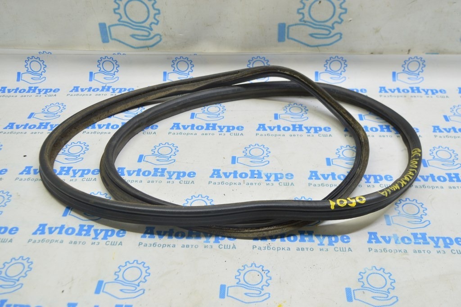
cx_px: 230
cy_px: 154
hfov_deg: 49.6
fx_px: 499
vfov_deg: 34.2
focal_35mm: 39
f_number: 5.6
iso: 400
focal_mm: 26
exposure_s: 1/20
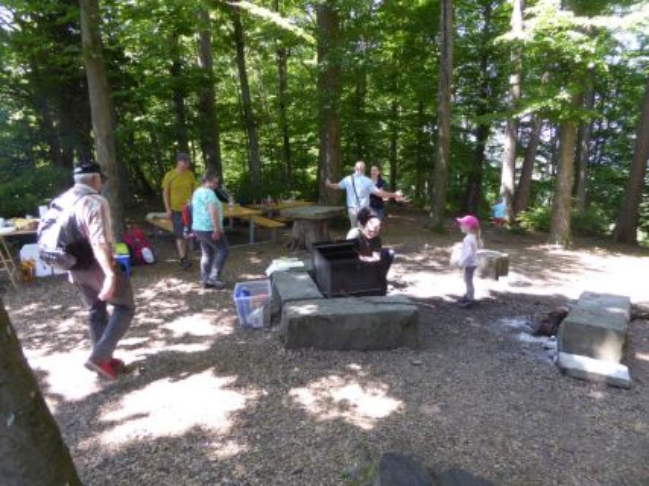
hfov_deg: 71.6
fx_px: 450
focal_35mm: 24
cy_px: 243
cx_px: 324
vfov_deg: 56.8
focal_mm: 4.3
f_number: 3.3
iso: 125
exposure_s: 1/60
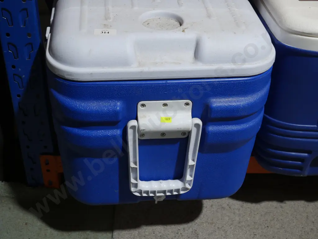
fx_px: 460
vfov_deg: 29.1
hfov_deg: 38.2
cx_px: 159
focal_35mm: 50
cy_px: 120
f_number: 5.3
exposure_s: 1/60
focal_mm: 25
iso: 500
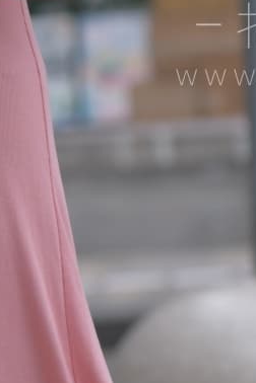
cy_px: -4
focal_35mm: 333
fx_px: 3552
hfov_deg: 4.1
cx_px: -48
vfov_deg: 6.2
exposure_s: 1/800
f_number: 4
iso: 360
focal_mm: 70
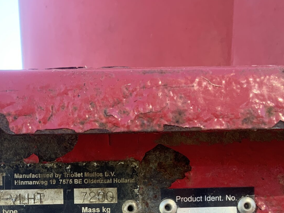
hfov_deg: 28.1
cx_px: 64
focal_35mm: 68
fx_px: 558
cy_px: 239
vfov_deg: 20.5
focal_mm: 3
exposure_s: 1/122
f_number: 1.8
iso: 20
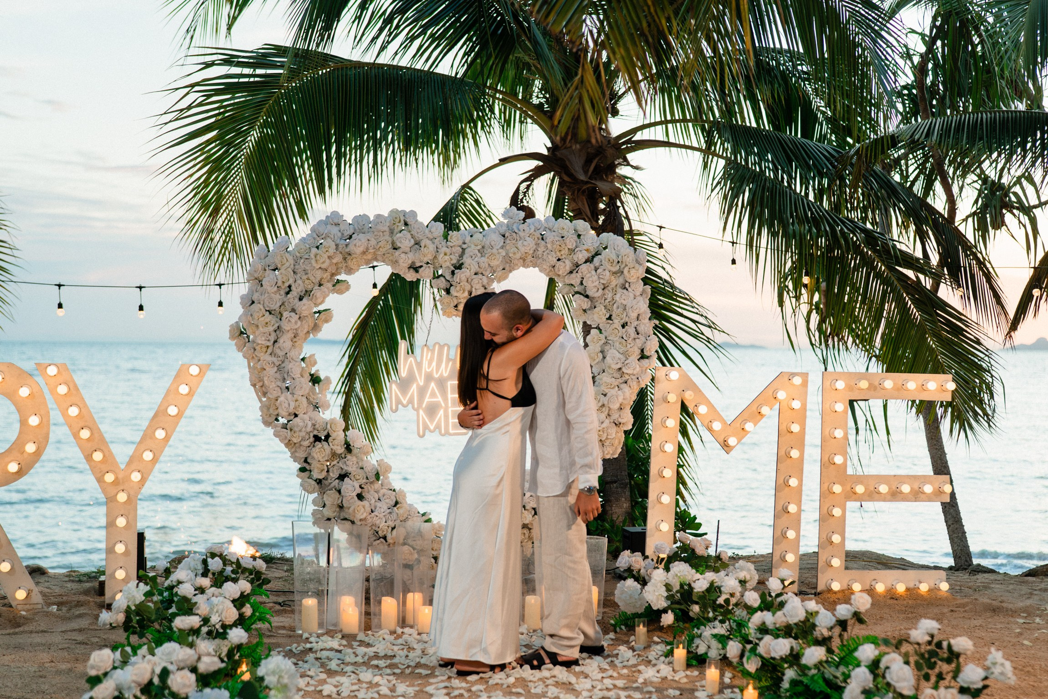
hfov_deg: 38.4
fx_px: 1503
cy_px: 341
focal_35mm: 52
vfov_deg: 26.2
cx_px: 539
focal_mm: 50
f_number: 2.5
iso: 640
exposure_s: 1/400
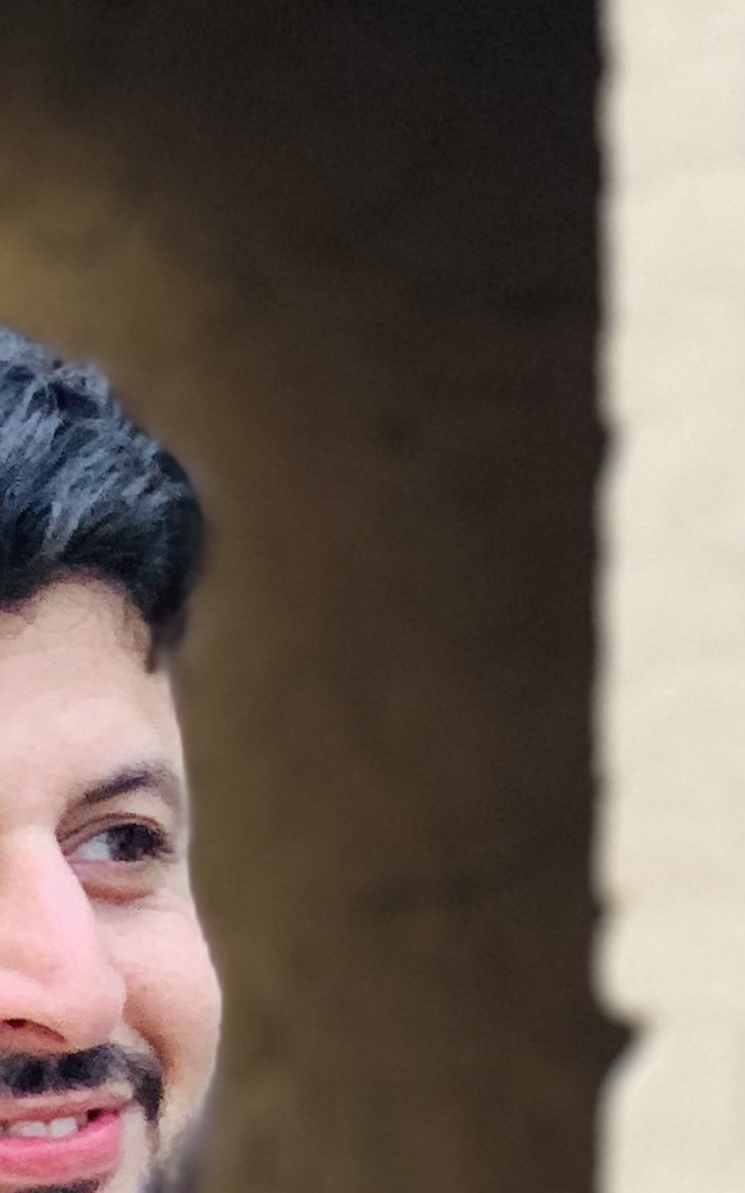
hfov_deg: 5.4
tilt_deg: -1.6
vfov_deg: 8.6
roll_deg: -0.6
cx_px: -336
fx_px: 7767
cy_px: 1831
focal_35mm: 239
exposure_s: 1/90
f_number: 2.4
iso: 125
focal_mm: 6
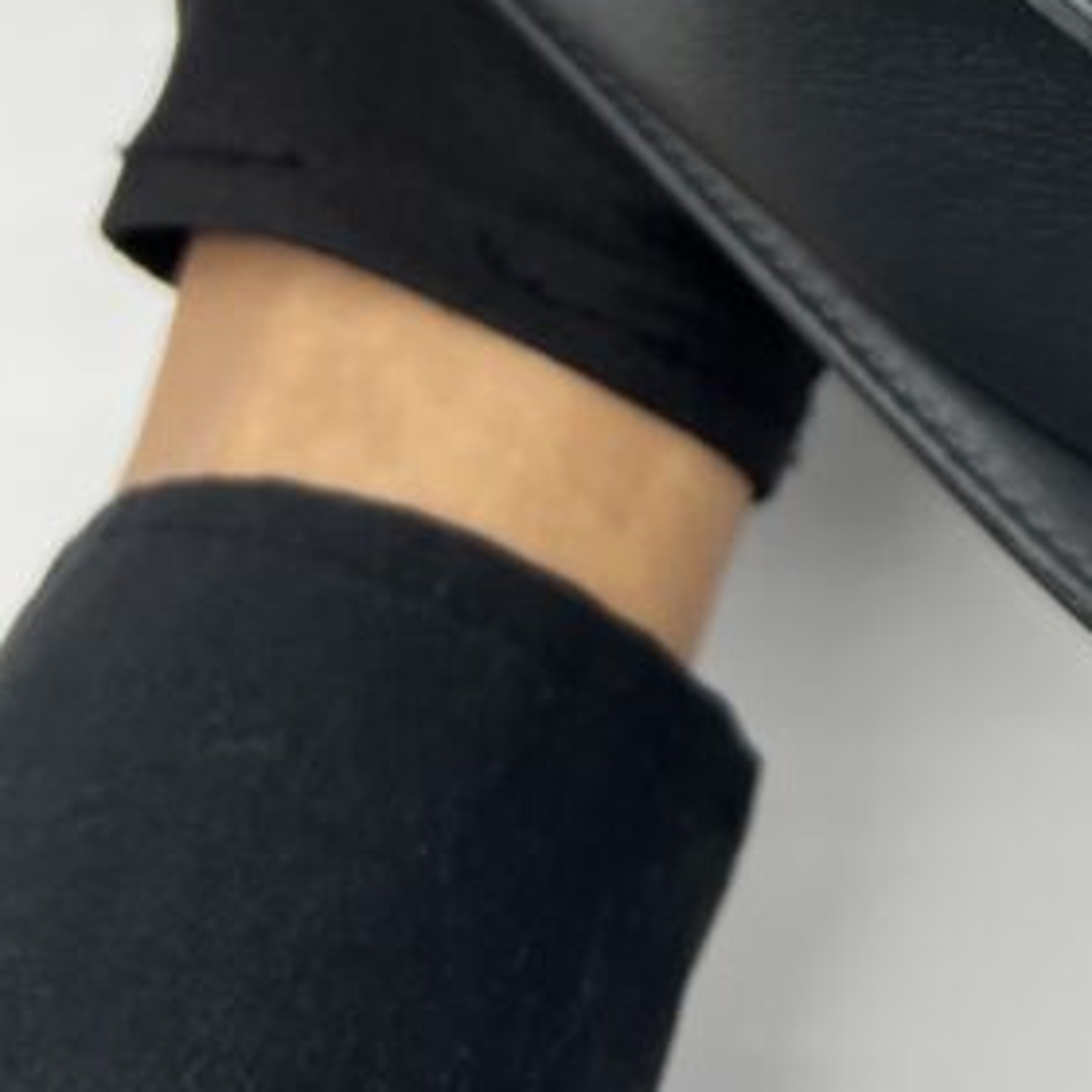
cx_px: 1295
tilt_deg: -43.6
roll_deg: +5.3
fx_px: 2998
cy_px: -488
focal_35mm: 84
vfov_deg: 18.5
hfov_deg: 19.5
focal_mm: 5.7
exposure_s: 1/122
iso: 32
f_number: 1.5
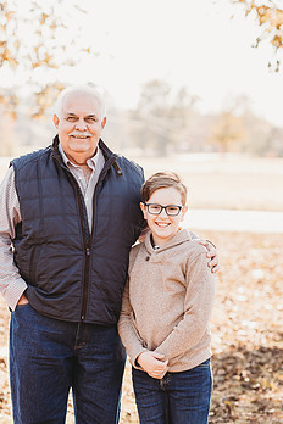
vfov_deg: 18.6
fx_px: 1297
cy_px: 244
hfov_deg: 12.4
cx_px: 113
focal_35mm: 110
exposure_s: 1/640
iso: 200
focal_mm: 85
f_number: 2.5
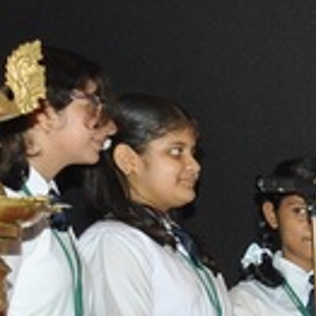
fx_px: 2561
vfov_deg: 7.0
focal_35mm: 248
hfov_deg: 6.6
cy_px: 457
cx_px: 825
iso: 800
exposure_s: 1/125
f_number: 5.6
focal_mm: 32
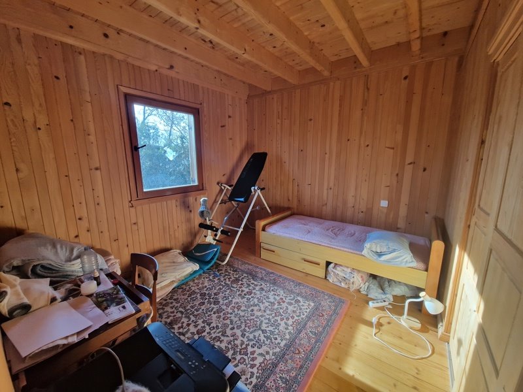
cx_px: 262
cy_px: 196
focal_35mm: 13
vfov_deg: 89.9
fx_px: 196
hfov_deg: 106.2
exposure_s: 1/100
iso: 64
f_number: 2.2
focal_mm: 2.2
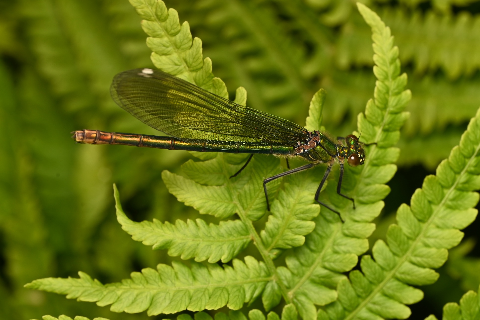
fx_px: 1400
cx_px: 240
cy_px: 160
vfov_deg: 13.0
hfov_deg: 19.5
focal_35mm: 105
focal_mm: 105
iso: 250
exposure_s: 1/200
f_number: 14
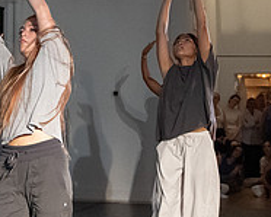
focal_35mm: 110
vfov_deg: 14.0
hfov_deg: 16.3
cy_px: 148
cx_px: -106
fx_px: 883
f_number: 4
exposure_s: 1/320
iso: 6400
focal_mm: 28
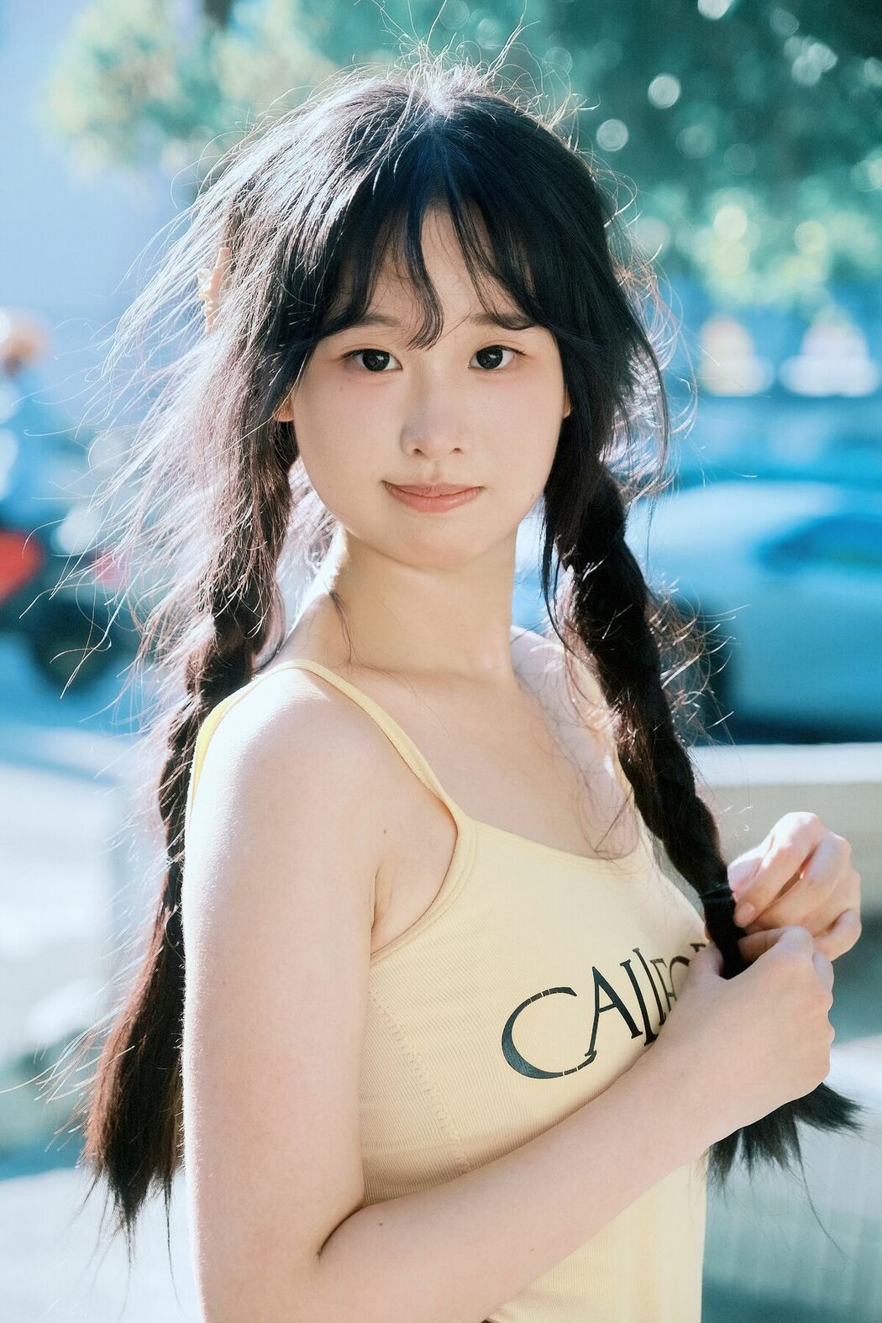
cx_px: 441
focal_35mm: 83
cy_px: 662
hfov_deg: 16.5
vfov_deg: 24.5
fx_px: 3050
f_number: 2.8
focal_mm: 55
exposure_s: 1/500
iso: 320
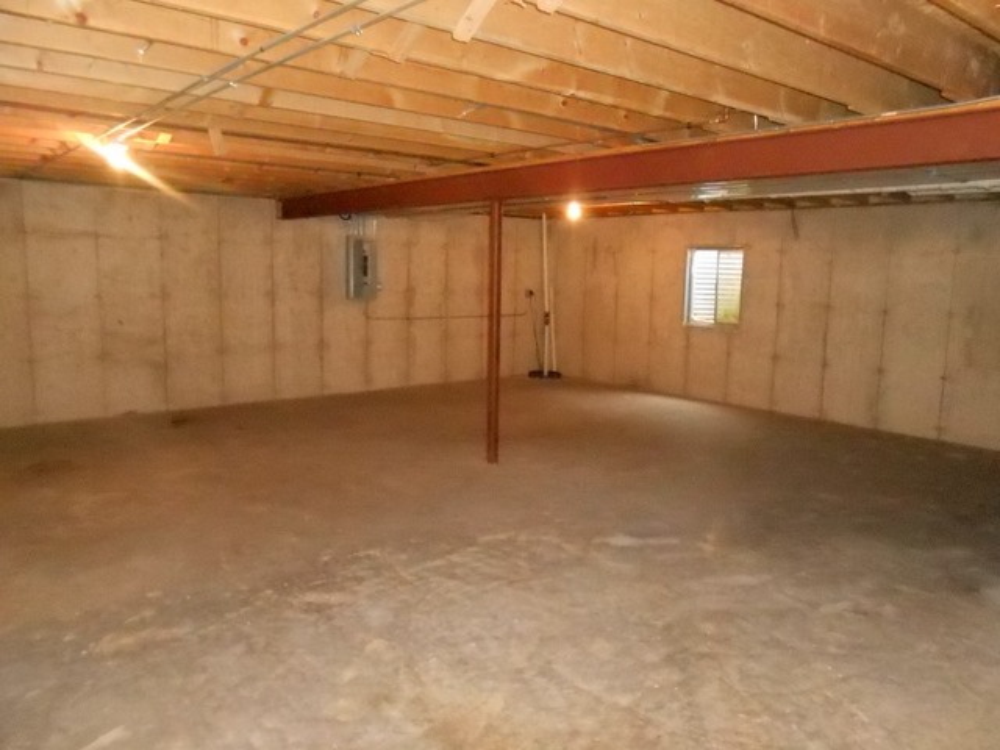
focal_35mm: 26
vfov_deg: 53.1
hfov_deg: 67.3
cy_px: 375
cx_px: 500
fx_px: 751
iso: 1600
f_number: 3.5
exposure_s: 1/25
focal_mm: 4.6
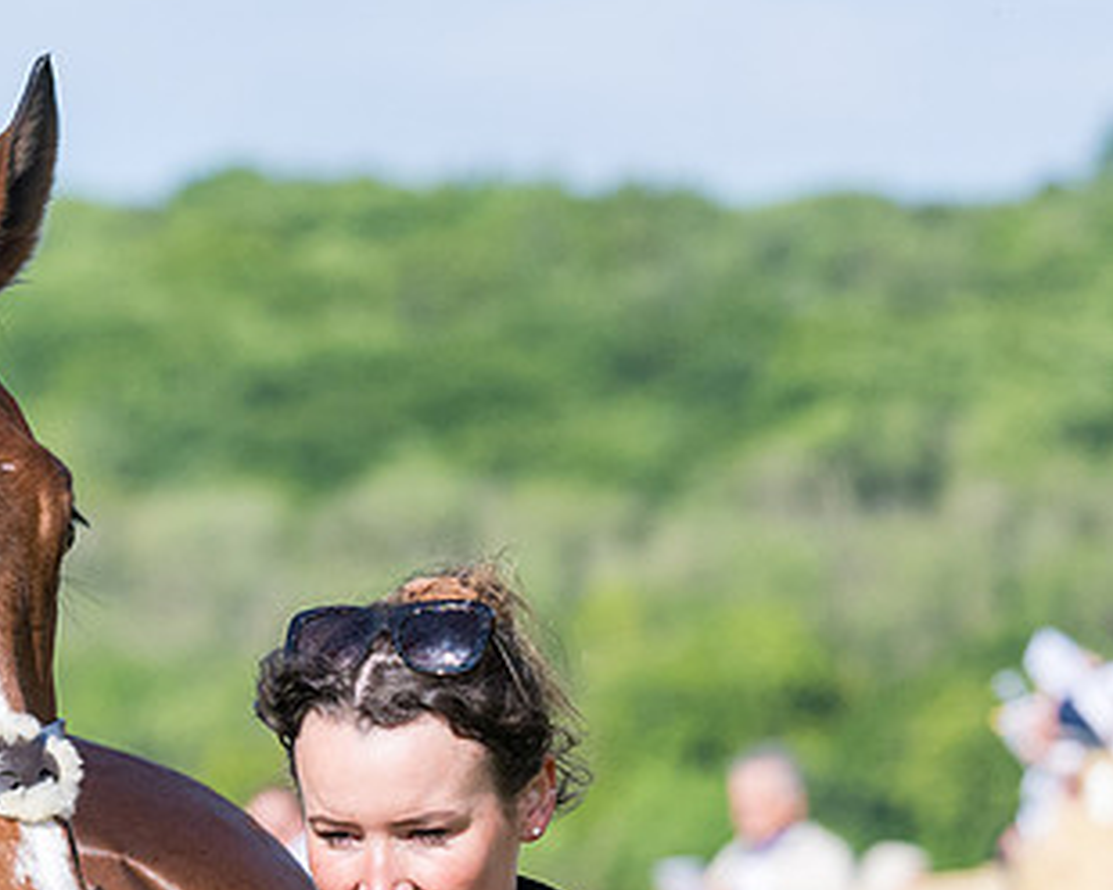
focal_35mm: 503
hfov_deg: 3.8
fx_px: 16569
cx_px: 393
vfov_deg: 3.1
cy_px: 863
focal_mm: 135
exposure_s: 1/2500
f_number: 5
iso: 400
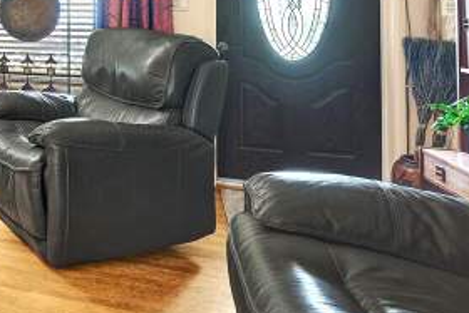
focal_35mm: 40
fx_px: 521
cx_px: -79
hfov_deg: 37.8
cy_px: -8
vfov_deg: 30.8
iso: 640
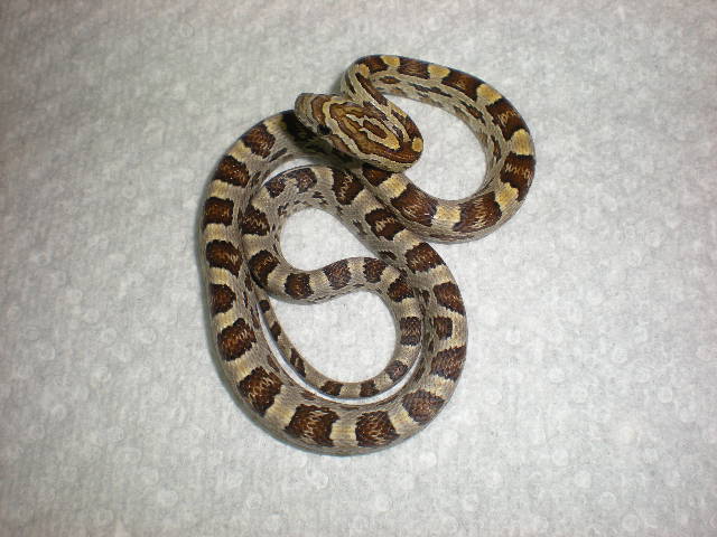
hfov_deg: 49.0
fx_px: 787
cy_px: 268
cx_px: 358
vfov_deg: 37.7
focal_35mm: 38
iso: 64
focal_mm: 6.3
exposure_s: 1/30
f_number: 4.6
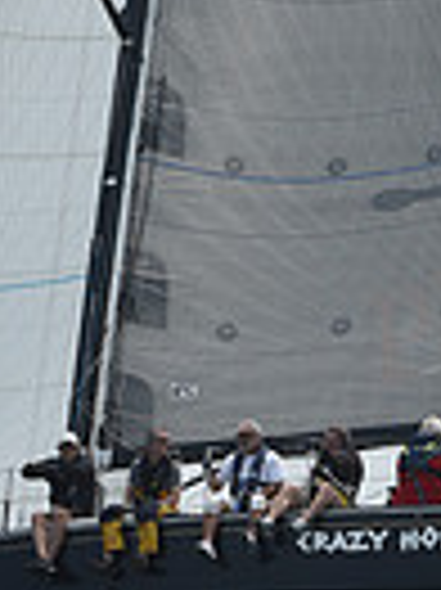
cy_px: 99
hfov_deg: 5.0
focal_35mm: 299
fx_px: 5087
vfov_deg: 6.6
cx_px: 137
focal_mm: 70
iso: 250
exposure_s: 1/800
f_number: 11
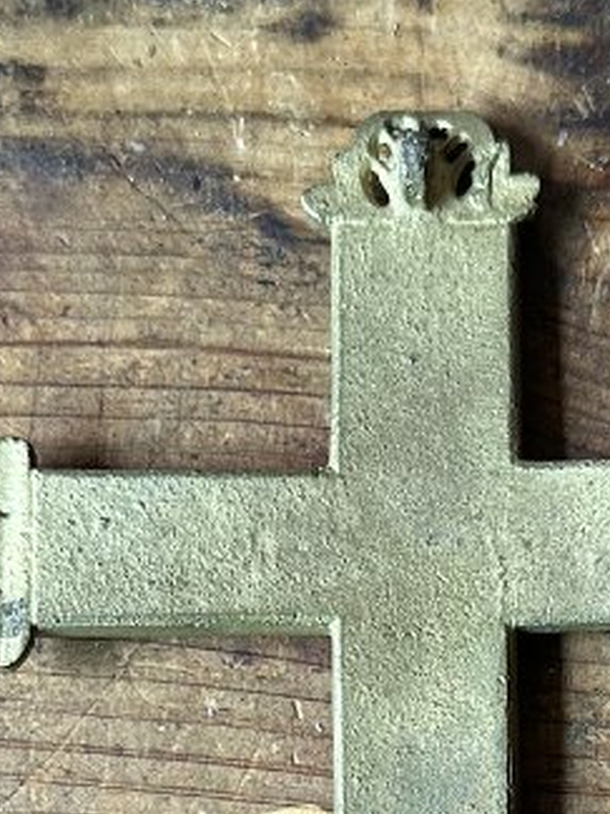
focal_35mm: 89
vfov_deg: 21.1
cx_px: 409
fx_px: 2091
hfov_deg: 16.6
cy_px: 859
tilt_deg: -84.3
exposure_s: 1/100
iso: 160
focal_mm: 6.86
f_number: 1.78
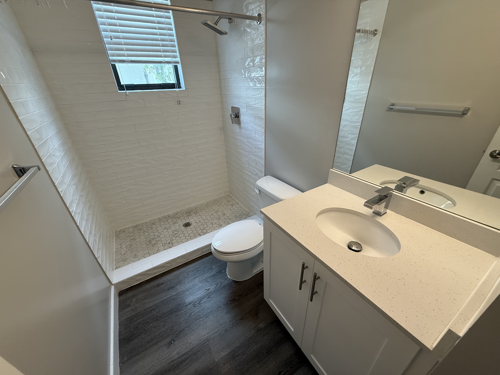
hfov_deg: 102.1
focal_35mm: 14
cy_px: 188
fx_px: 202
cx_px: 250
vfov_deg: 85.7
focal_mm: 2.22
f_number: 2.2
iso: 200
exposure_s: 1/120
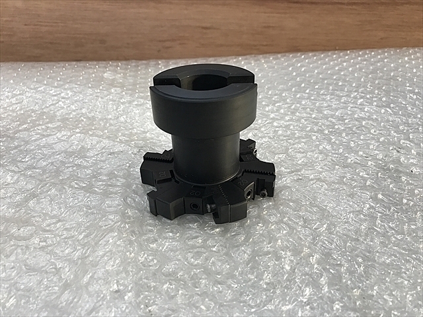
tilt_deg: -33.1
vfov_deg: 49.7
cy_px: 158
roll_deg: +0.0
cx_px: 212
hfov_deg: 63.4
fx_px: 342
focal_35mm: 28
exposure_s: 1/40
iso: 25
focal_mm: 3.99
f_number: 1.8
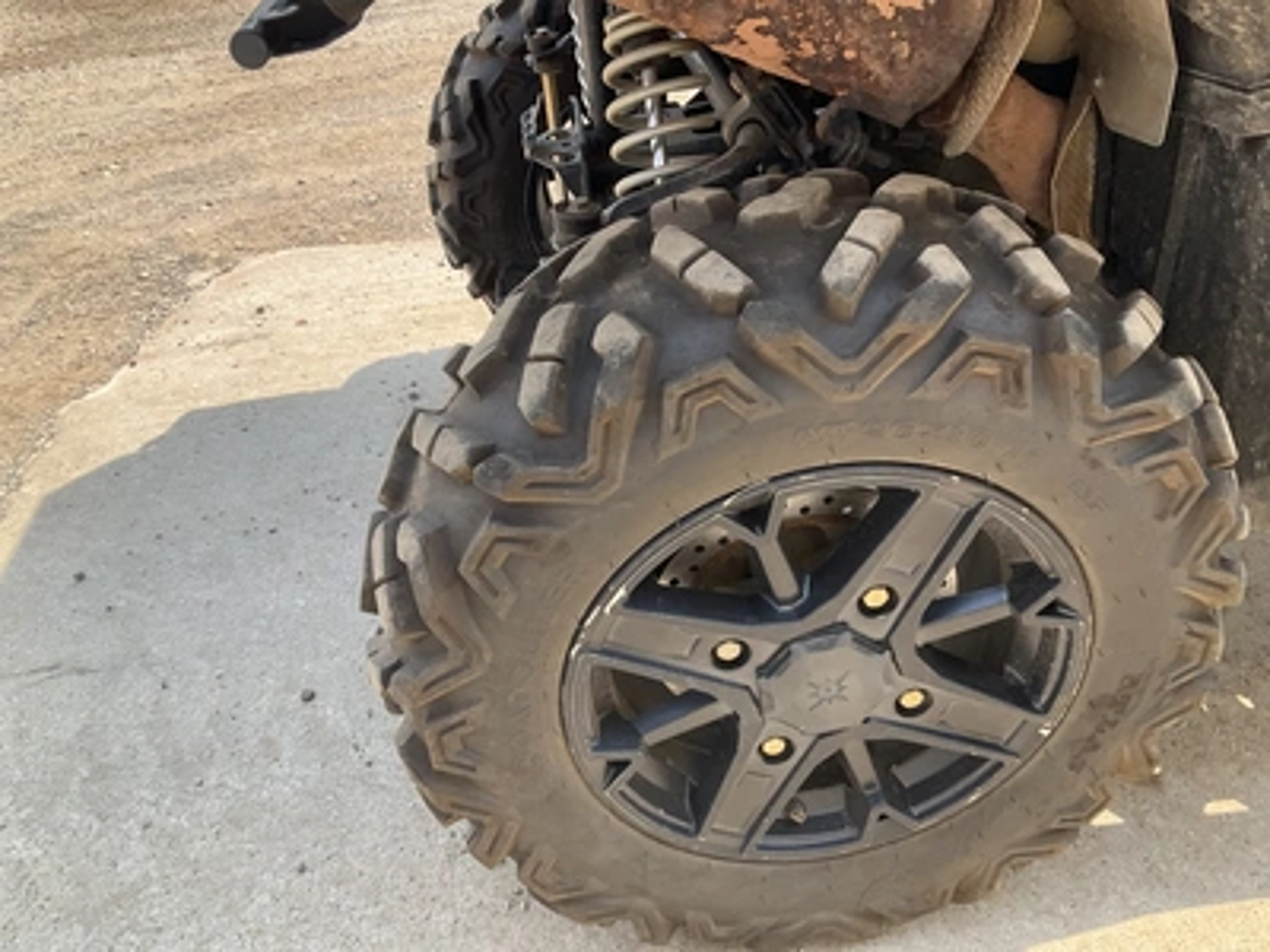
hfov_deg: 61.7
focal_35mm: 29
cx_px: 635
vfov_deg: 48.2
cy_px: 476
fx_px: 1064
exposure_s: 1/495
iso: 25
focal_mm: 3
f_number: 1.8
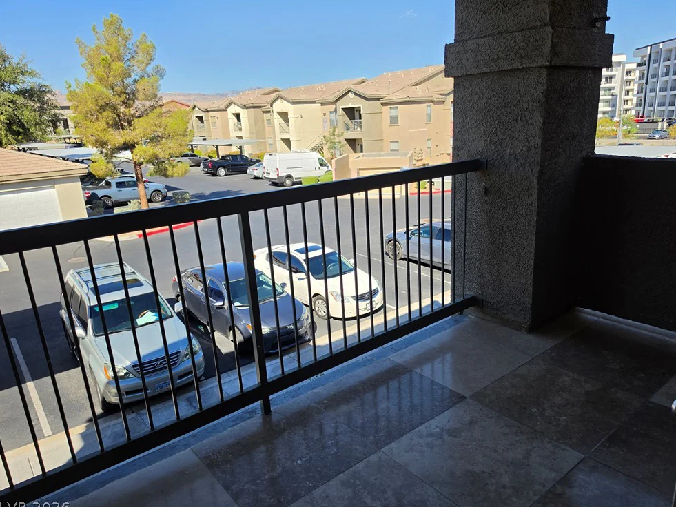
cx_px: 348
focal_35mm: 24
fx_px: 469
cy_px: 255
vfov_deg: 56.8
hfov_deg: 71.6
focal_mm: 6.5
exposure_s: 1/6806
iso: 64
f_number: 1.4
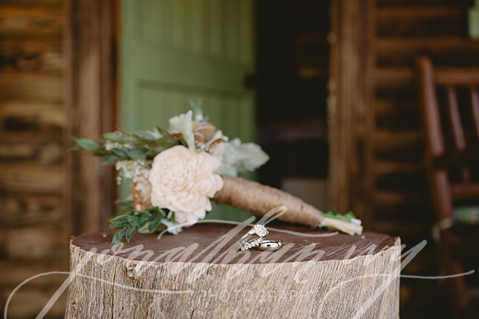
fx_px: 505
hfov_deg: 50.7
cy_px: 160
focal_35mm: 38
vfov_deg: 35.0
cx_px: 240
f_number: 3.5
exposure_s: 1/1000
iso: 500
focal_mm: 38
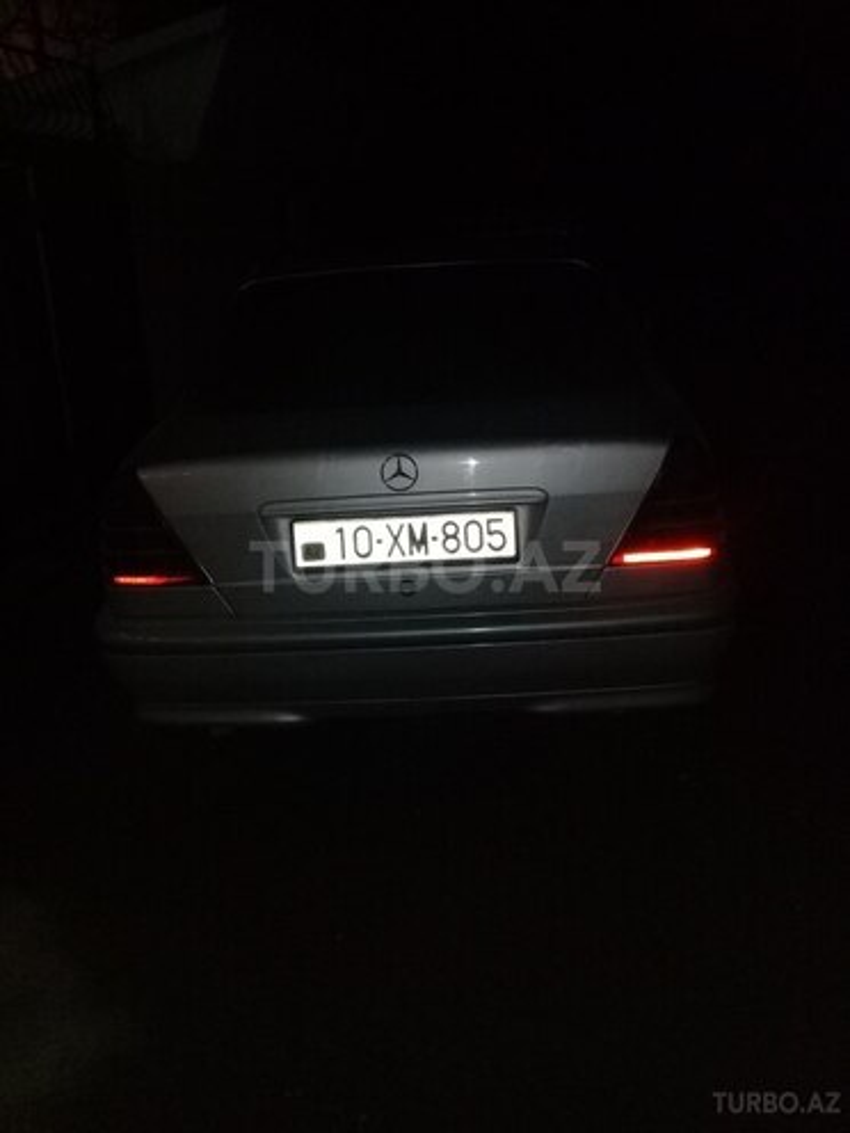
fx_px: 1015
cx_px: 425
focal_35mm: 31
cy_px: 566
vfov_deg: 58.4
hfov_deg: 45.4
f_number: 2.2
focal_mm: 3.3
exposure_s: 1/33
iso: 320
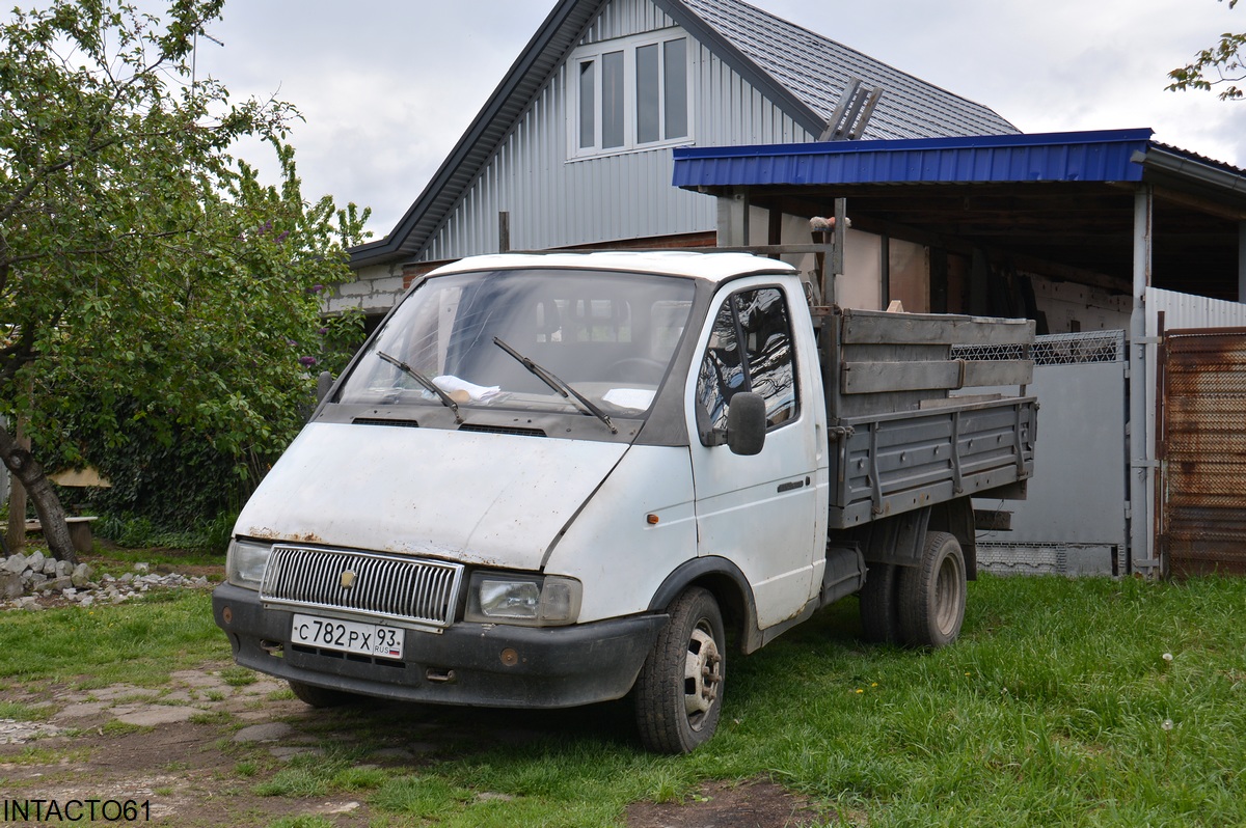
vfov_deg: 34.2
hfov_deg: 49.6
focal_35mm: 39
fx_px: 1349
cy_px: 414
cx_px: 623
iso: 140
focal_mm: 26
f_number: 8
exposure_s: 1/250
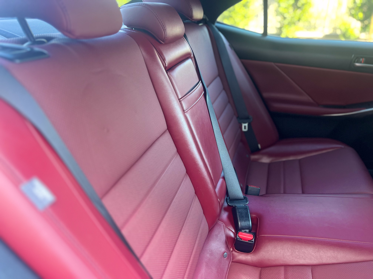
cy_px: 140
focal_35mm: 26
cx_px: 186
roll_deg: +1.1
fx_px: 280
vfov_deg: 53.1
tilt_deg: -27.9
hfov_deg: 67.3
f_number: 1.5
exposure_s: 1/60
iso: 200
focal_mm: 5.7
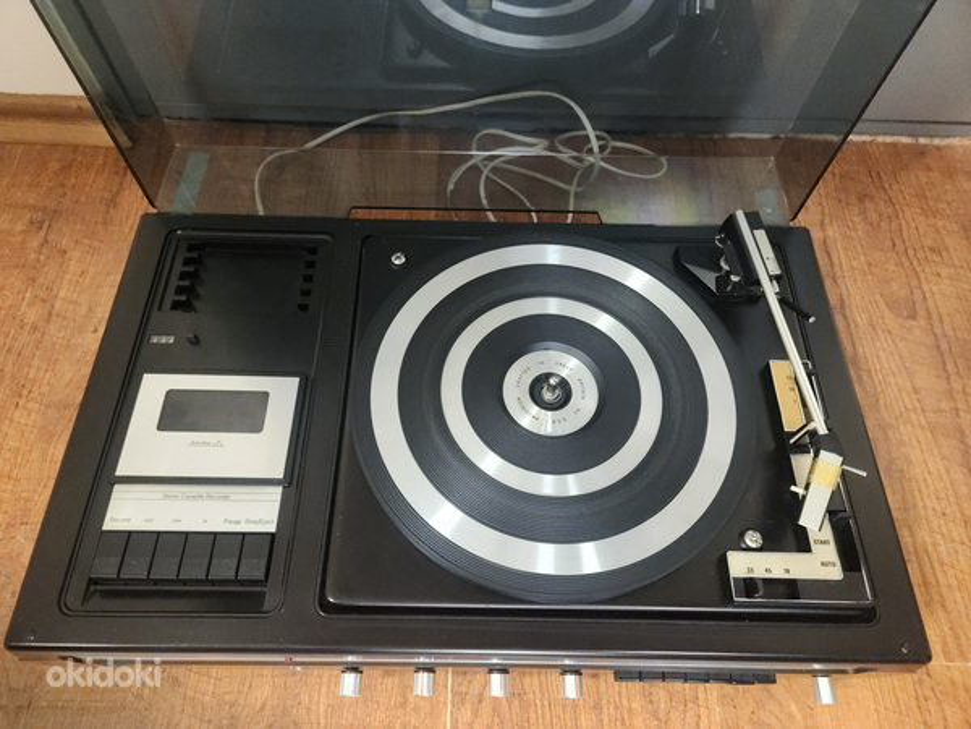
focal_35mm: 23
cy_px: 364
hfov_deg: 73.9
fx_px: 645
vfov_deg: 58.9
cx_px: 486
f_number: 1.8
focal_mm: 5.4
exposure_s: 1/33
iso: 640
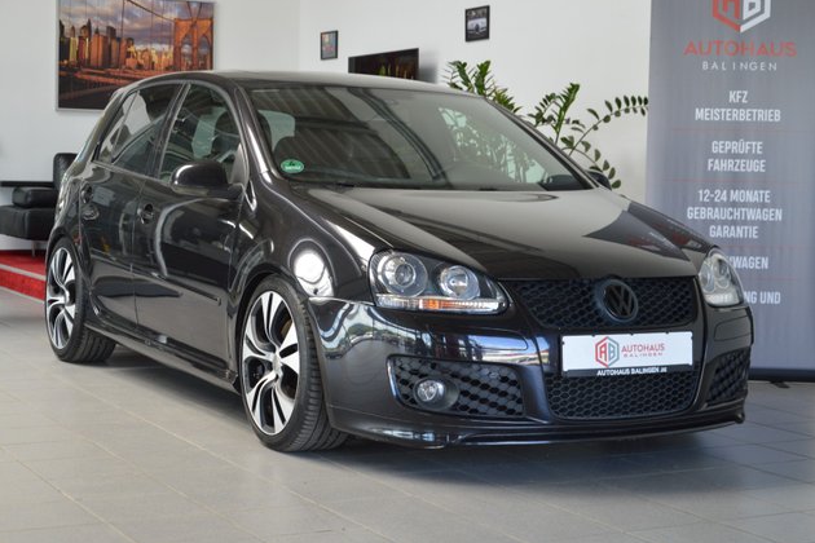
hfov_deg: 29.4
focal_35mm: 69
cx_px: 404
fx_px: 1551
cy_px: 272
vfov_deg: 19.9
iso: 400
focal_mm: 45
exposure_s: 1/100
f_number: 5
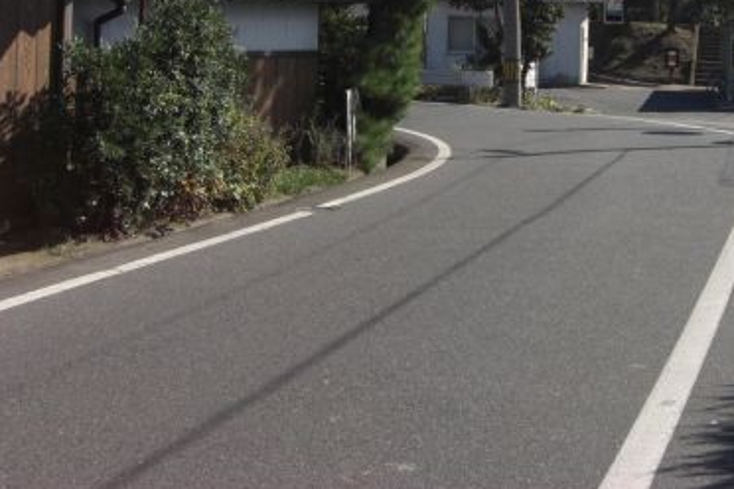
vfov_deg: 19.5
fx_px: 1386
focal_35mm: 68
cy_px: 22
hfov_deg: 28.9
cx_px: 596
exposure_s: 1/640
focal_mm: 7.9
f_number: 4
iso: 80
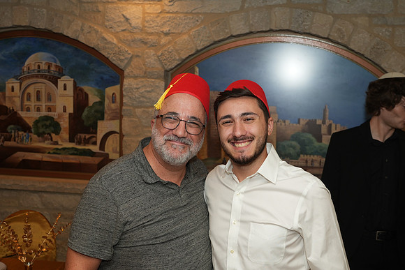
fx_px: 495
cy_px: 135
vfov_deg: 30.5
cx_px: 202
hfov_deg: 44.5
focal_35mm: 44
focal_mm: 44
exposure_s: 1/80
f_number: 6.3
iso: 400
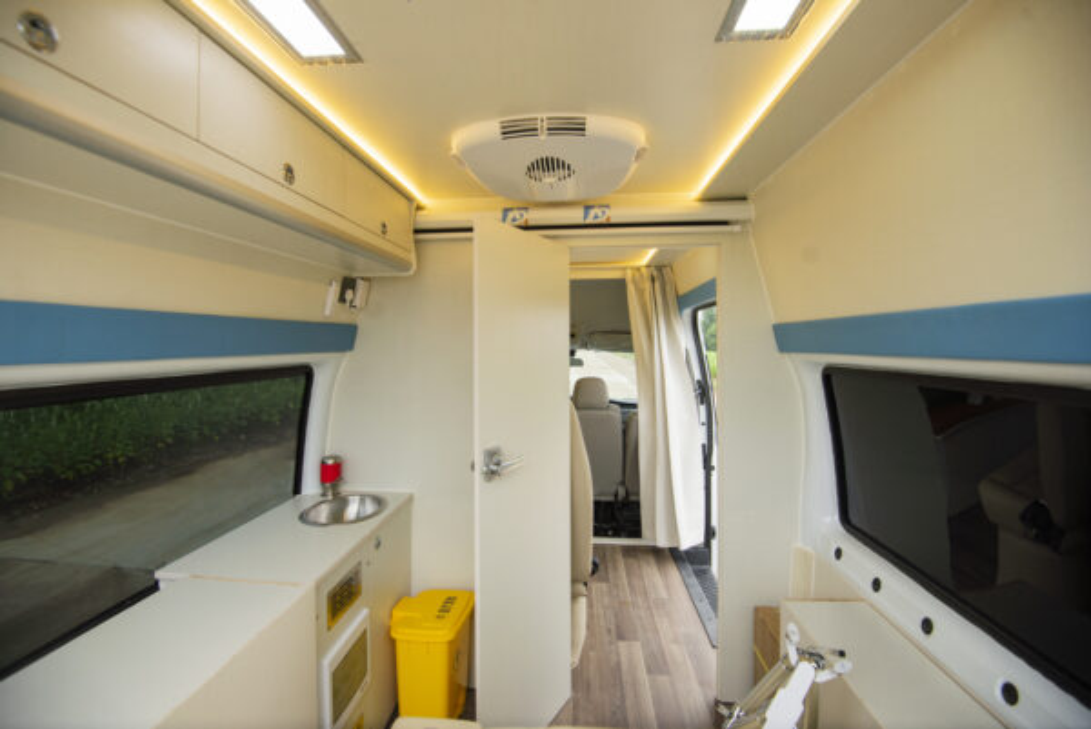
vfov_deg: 73.8
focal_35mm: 16
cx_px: 546
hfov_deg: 96.7
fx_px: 485
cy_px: 364
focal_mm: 16
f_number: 4.5
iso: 100
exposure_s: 1/400
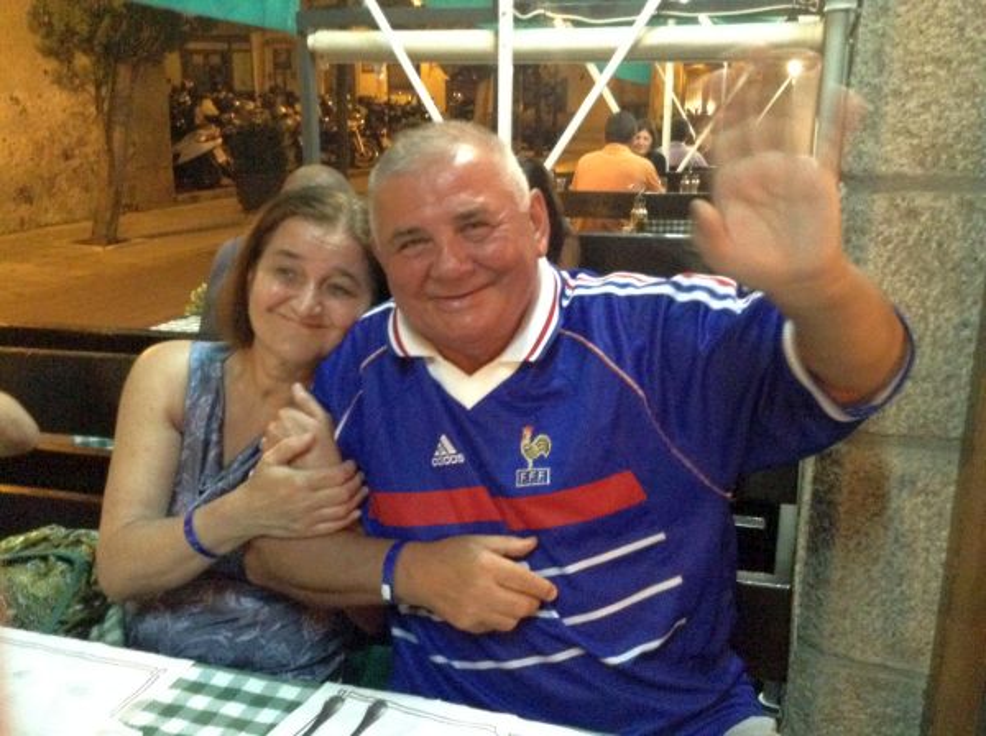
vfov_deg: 42.8
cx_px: 493
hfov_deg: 55.4
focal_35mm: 33
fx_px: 938
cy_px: 368
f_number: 2.4
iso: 640
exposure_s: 1/15
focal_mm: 3.3
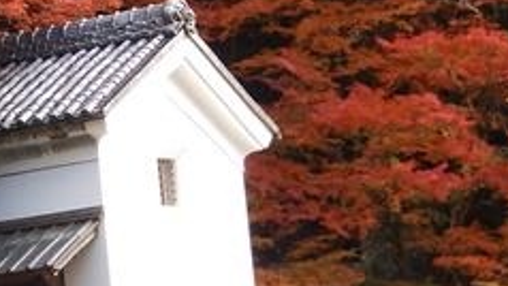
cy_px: -220
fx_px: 2681
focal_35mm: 199
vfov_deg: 6.0
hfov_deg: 10.6
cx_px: -147
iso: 80
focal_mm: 12.2
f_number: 4.7
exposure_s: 1/40
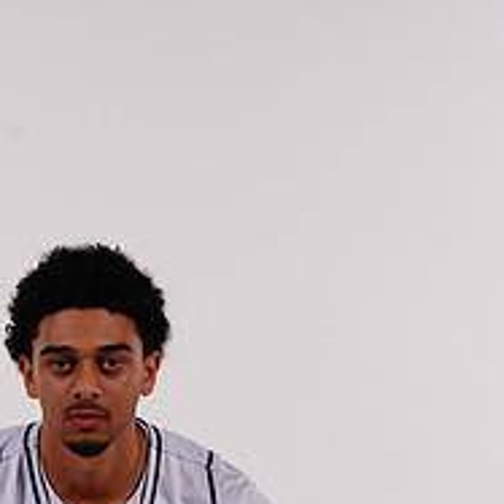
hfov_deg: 4.3
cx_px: 66
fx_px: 6704
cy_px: 779
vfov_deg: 4.3
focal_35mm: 407
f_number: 10
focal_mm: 154
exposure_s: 1/500
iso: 200
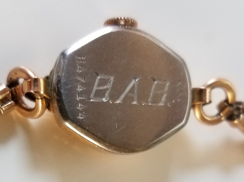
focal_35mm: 26
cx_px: 122
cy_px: 91
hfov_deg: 67.3
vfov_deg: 53.0
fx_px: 183
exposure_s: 1/24
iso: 200
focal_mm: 4.2
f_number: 1.7
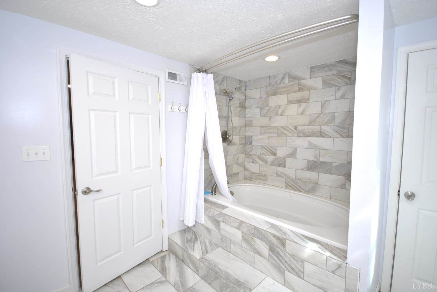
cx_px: 218
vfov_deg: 77.5
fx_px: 182
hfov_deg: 100.3
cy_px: 146
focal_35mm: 15
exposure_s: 1/60
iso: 200
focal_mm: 10
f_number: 4
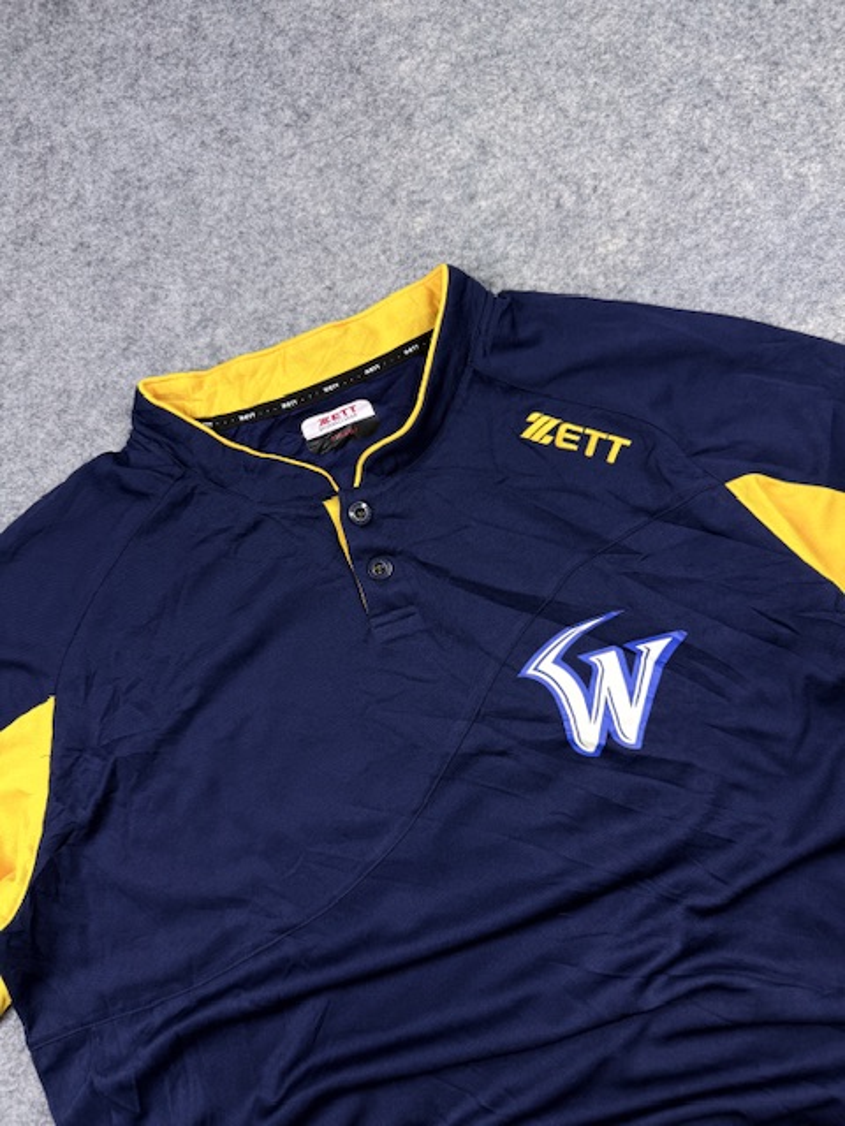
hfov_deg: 56.8
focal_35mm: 24
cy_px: 563
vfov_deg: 71.6
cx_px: 422
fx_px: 781
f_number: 1.78
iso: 64
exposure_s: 1/100
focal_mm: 6.76
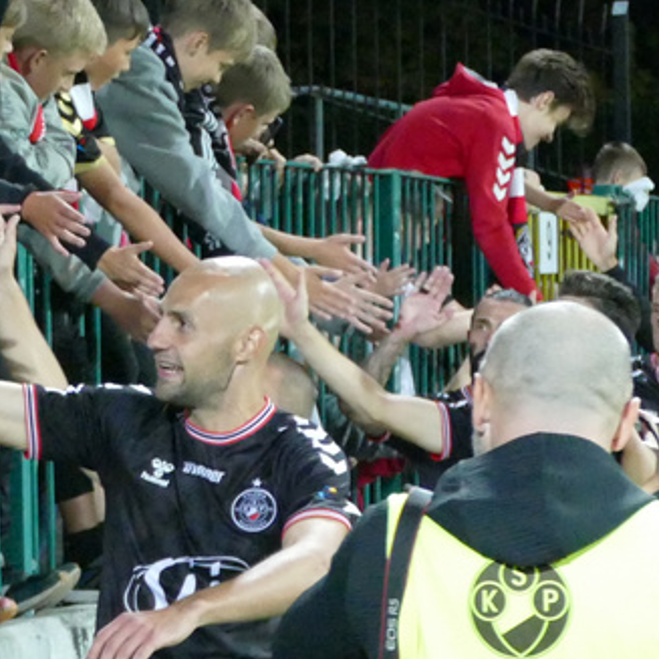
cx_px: -399
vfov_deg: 6.7
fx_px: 5665
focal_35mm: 263
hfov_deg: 6.6
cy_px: 402
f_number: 3.8
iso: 3200
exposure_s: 1/80
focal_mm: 32.24
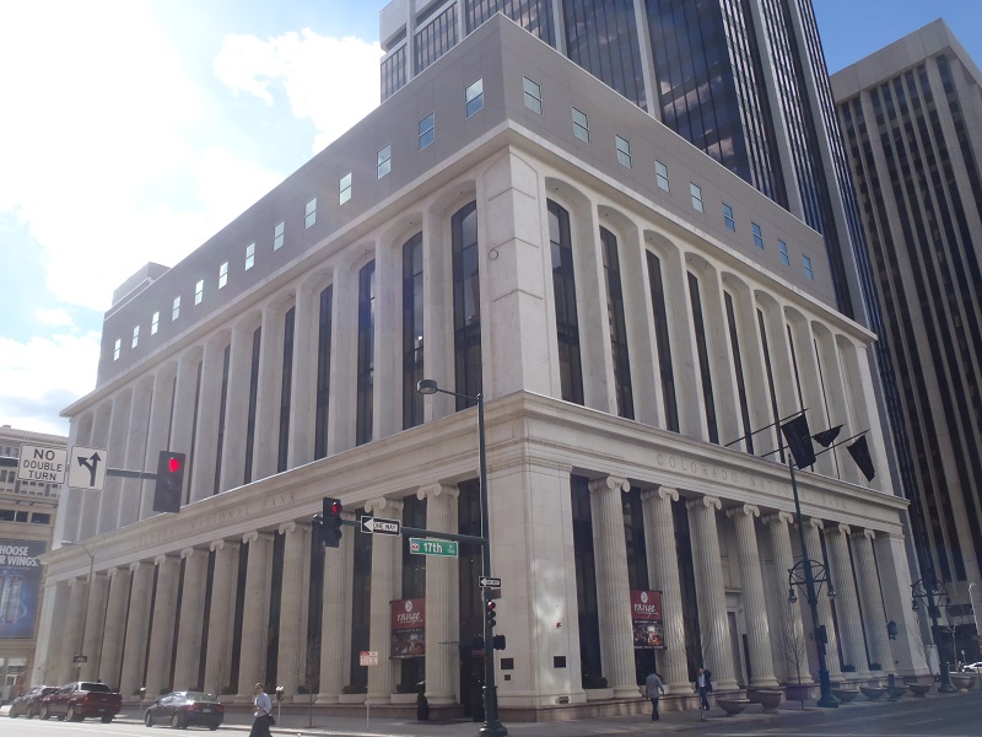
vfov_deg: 49.7
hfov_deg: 63.4
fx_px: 794
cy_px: 368
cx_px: 491
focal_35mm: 28
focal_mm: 5
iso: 80
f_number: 10
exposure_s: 1/60
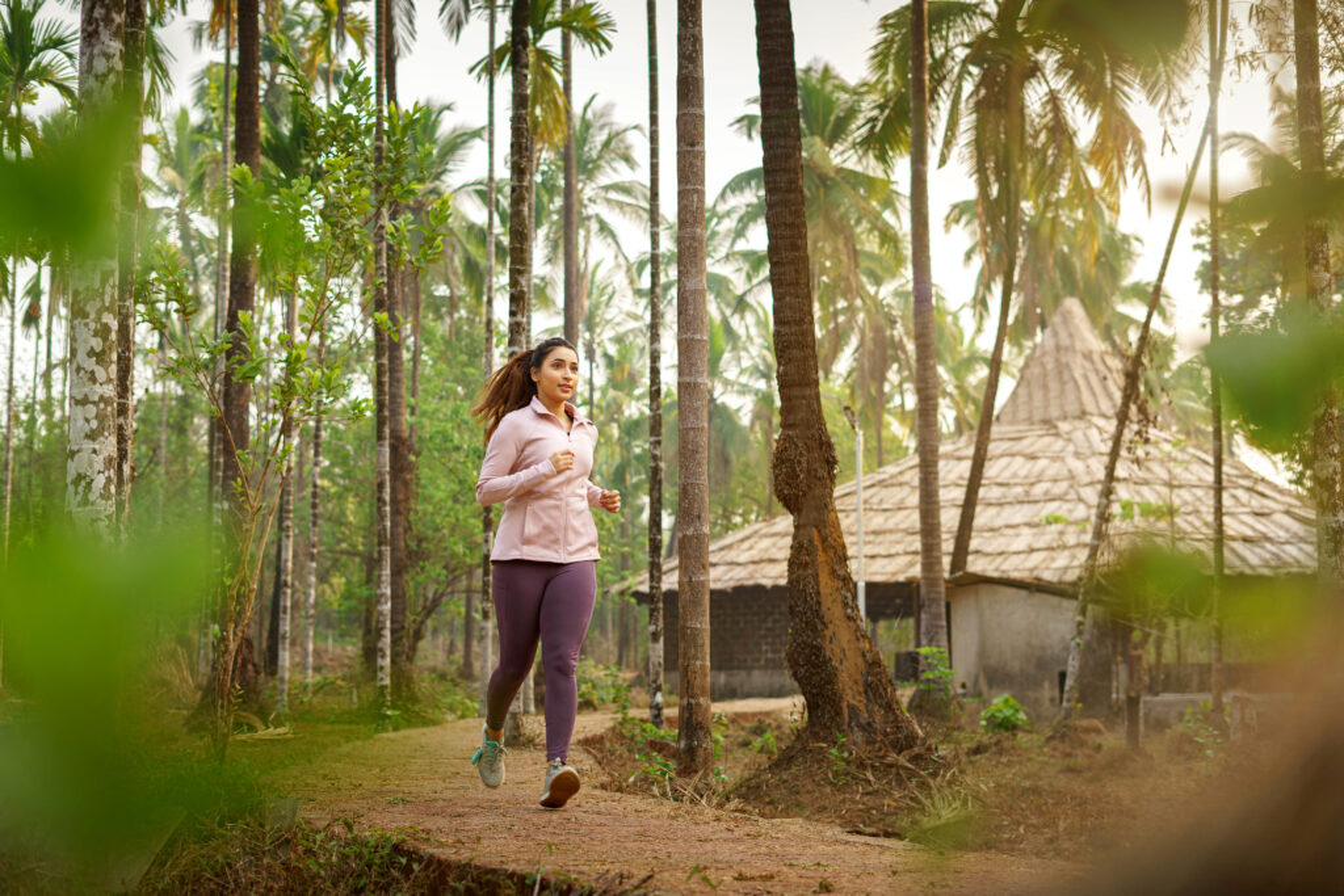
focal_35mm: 50
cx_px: 672
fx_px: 1867
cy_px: 448
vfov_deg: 27.0
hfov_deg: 39.6
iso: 250
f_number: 2.8
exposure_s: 1/250
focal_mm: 50
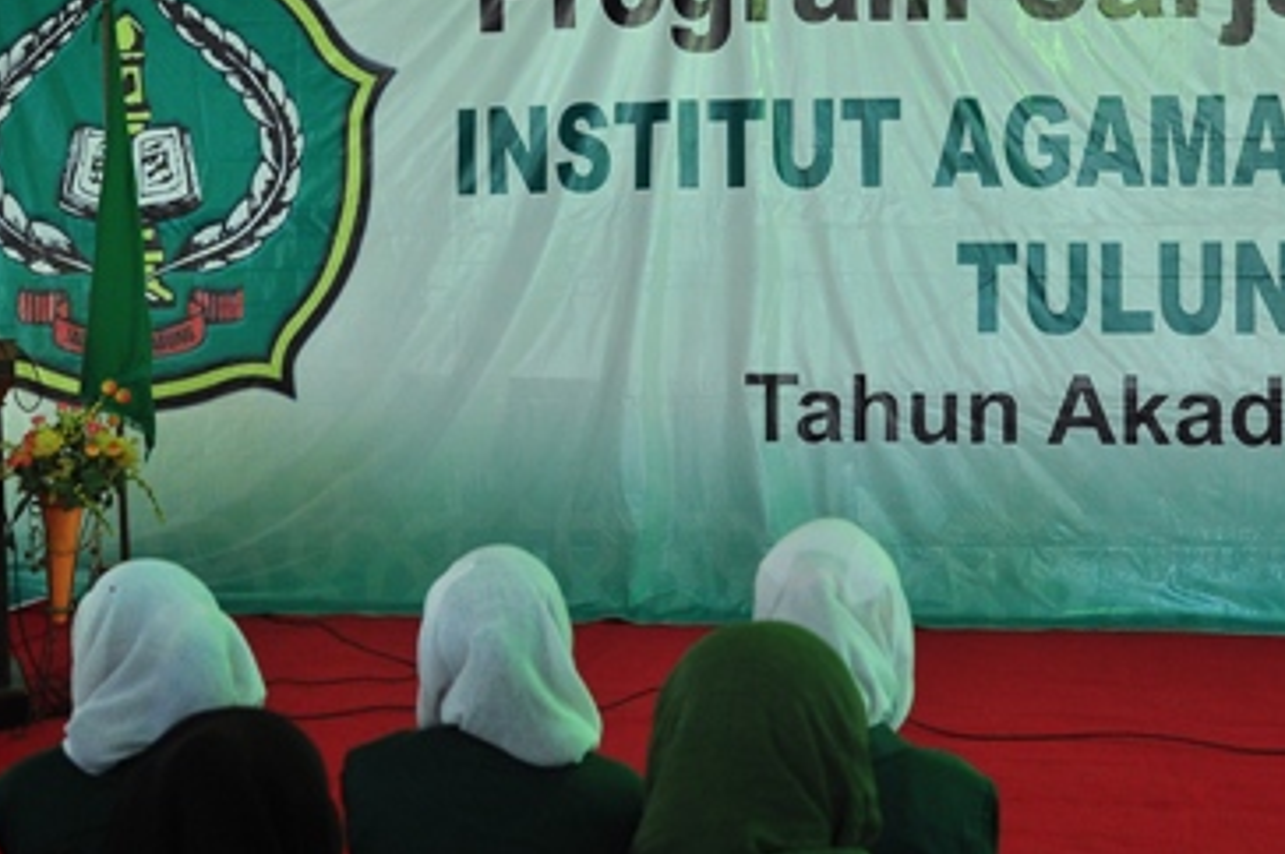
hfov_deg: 34.4
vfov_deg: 23.2
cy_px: 256
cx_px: 759
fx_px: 2068
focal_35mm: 58
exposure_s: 1/60
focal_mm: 22
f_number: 4
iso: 640
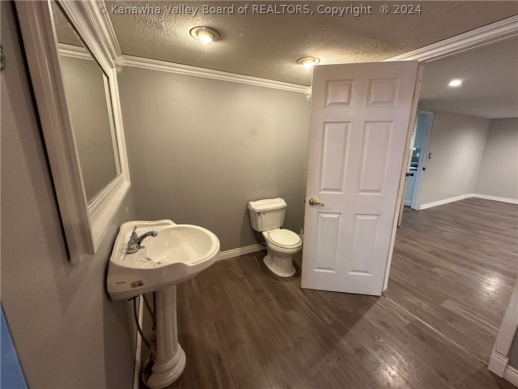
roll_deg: +0.2
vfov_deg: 85.7
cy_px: 194
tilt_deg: -12.6
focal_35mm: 14
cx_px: 259
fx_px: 209
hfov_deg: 102.1
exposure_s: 1/60
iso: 400
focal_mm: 2.22
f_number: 2.2
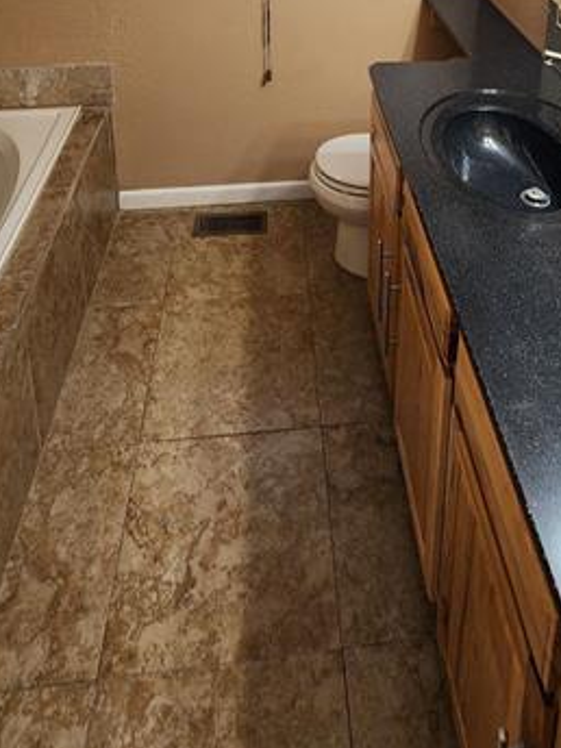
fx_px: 627
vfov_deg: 47.2
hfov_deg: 48.0
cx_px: 333
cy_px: -52
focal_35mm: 29
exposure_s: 1/60
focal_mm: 2.2
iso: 160
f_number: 2.2
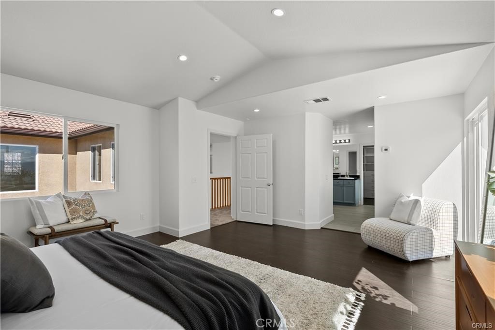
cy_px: 165
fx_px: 220
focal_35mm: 16
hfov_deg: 96.7
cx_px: 248
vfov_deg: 73.8
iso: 200
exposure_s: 1/25
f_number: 9
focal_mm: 16
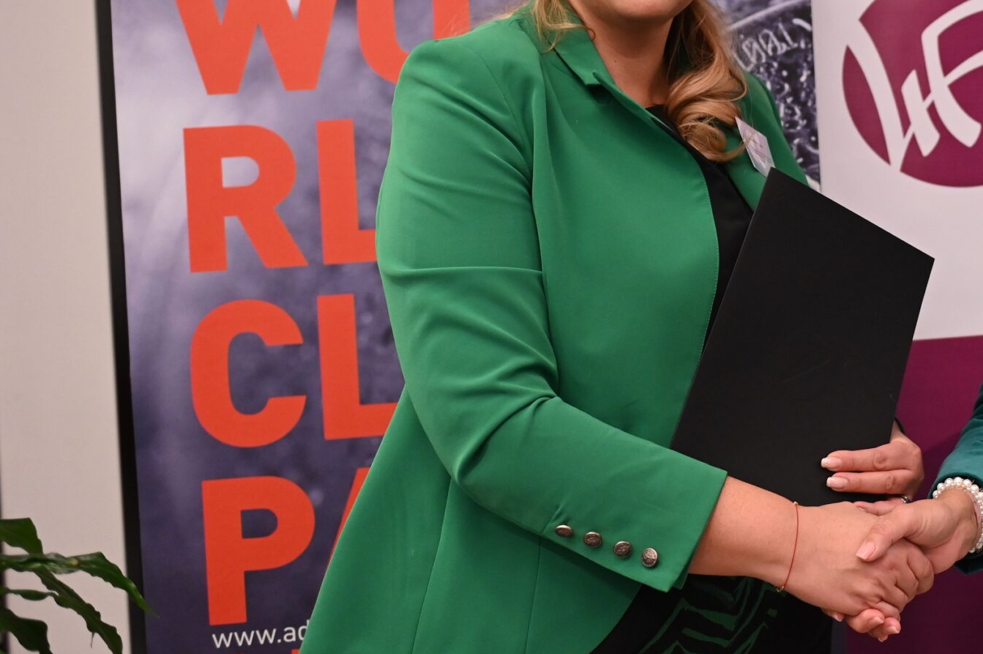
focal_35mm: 61
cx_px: 913
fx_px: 1664
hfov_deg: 31.2
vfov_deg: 21.8
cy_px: 98
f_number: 3.2
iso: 2500
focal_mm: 32
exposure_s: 1/250
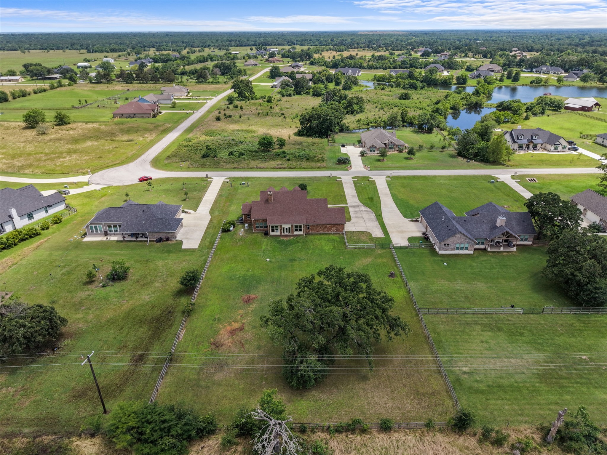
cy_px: 228
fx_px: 421
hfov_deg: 71.6
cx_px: 304
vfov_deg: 56.8
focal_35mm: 24
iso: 200
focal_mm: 8.67
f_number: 1.8
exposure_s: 1/3000
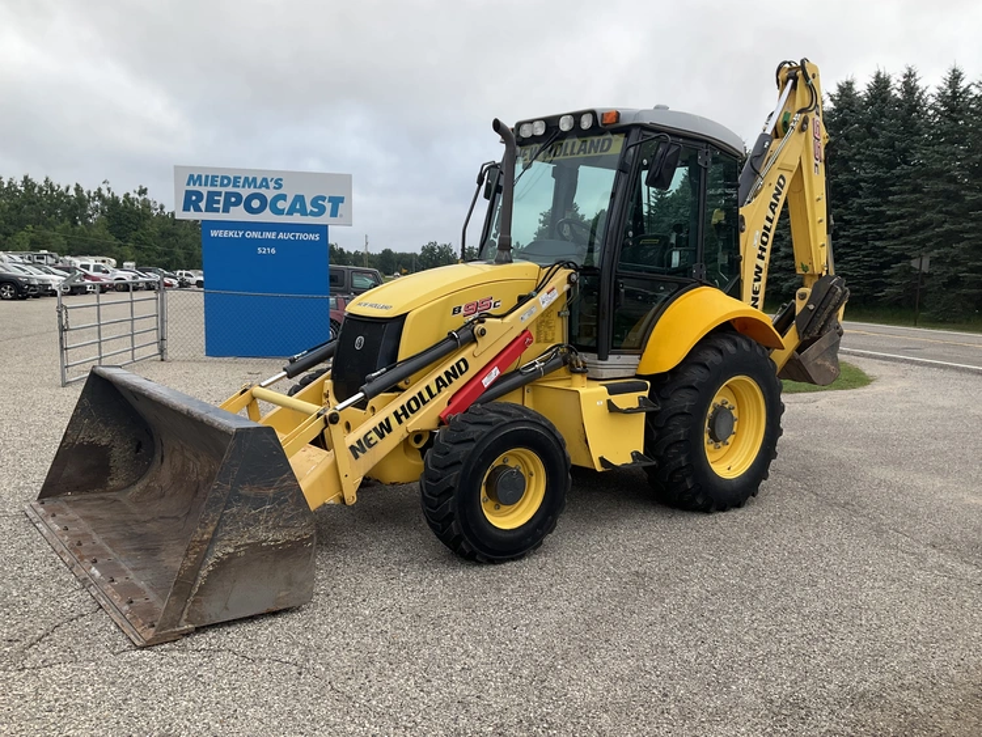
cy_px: 368
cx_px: 491
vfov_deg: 48.3
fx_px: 823
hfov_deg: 61.6
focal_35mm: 29
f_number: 1.8
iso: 25
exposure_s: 1/728
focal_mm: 3
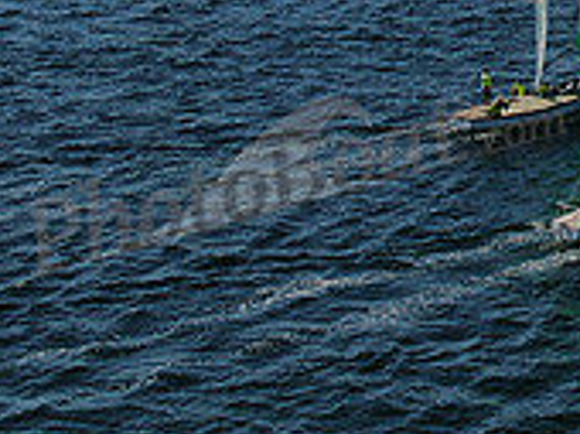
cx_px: 768
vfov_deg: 8.9
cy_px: -77
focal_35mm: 164
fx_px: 2744
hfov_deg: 11.7
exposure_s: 1/2500
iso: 100
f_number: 3.8
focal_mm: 8.6
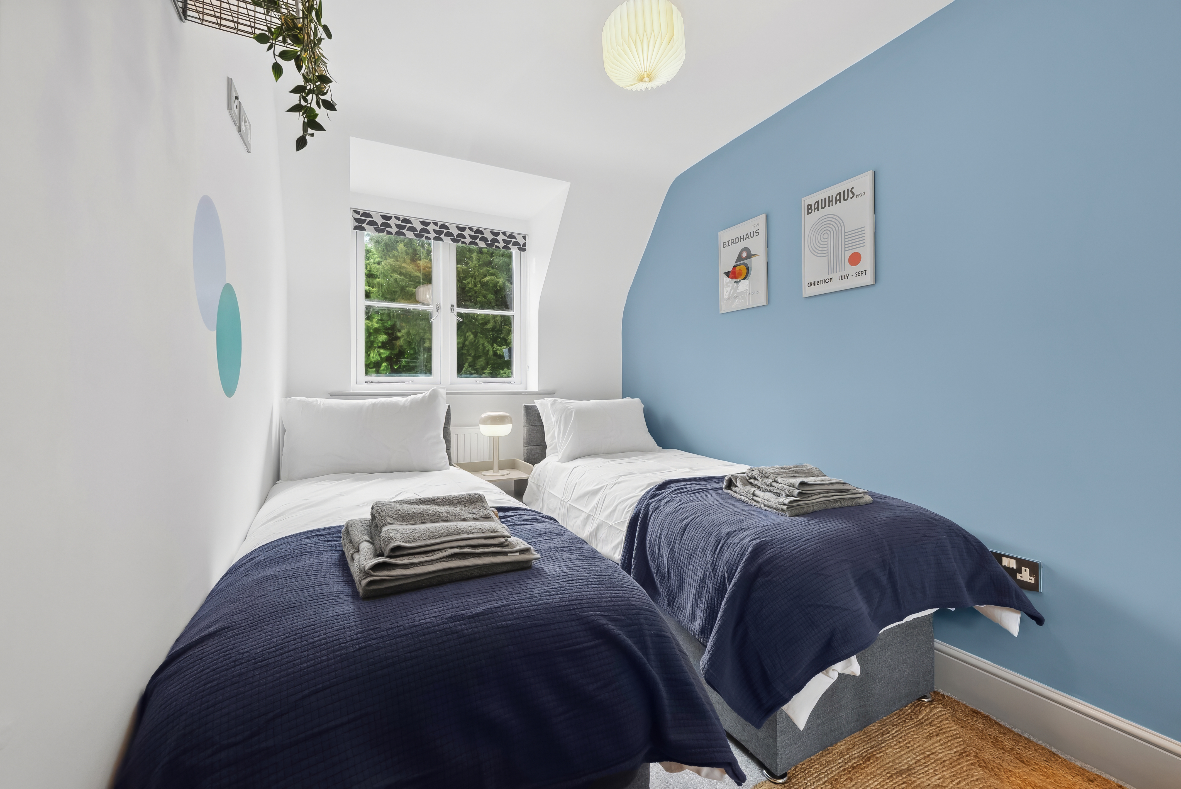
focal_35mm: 14
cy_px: 394
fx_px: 460
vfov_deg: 81.3
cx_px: 590
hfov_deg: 104.2
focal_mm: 14
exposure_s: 1/20
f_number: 8
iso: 640
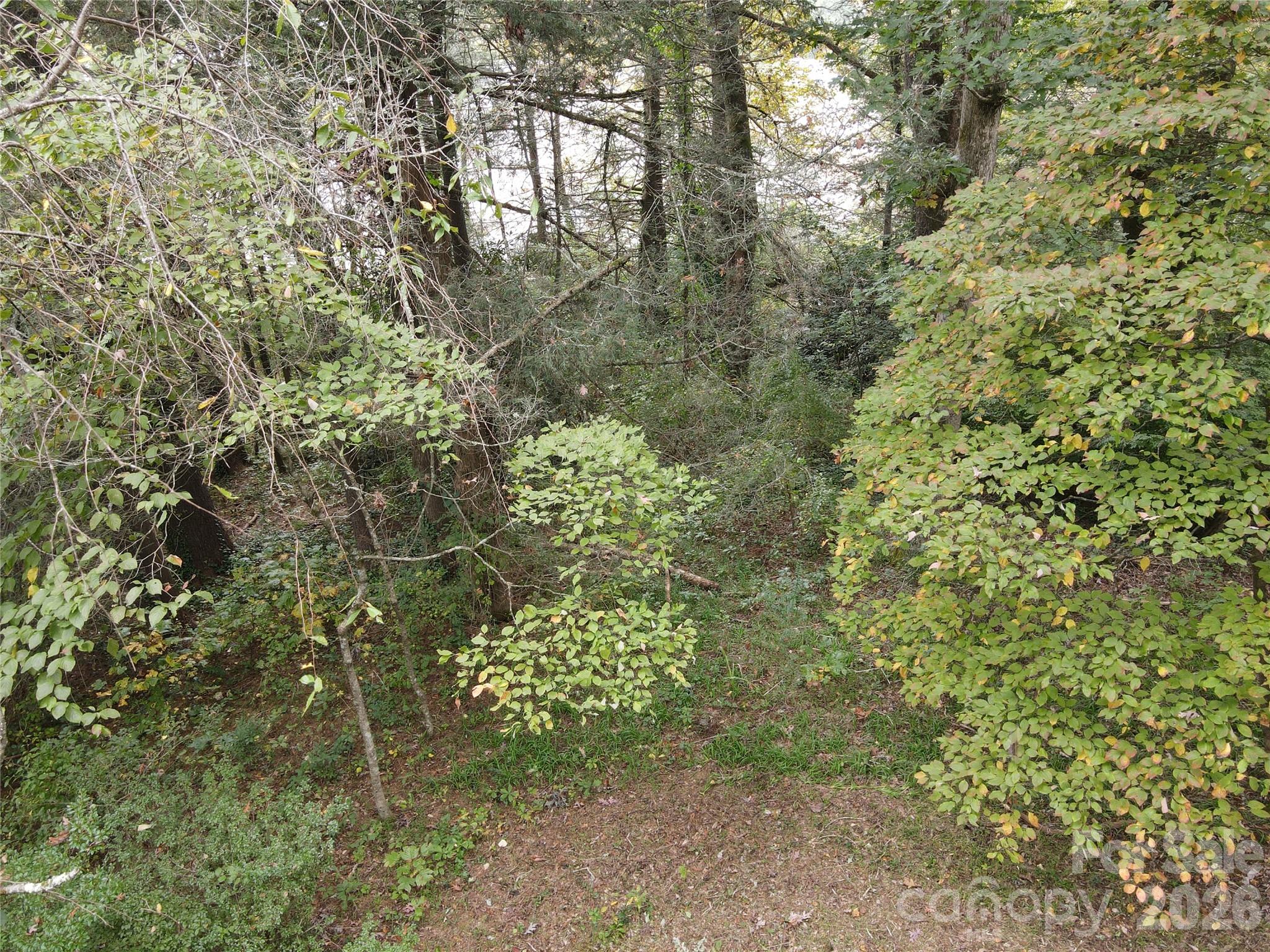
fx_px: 881
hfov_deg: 71.6
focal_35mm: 24
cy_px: 476
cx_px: 635
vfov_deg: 56.8
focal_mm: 4.5
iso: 140
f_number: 2.8
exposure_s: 1/15
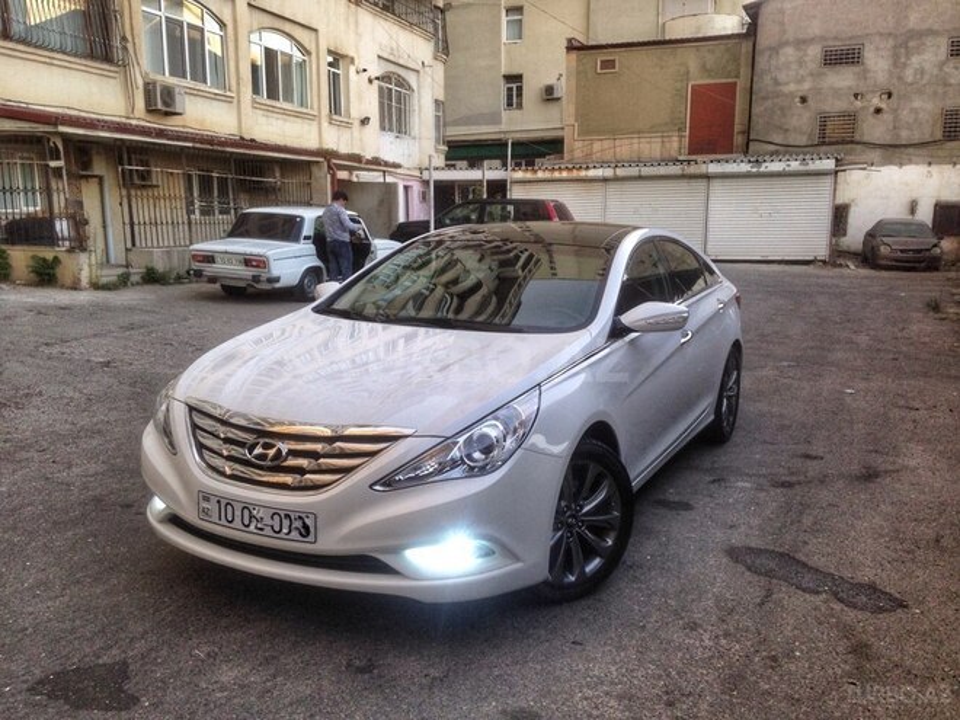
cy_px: 360
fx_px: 915
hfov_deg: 55.4
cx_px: 480
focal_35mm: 33
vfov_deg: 42.9
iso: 50
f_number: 2.4
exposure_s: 1/120
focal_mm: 4.12
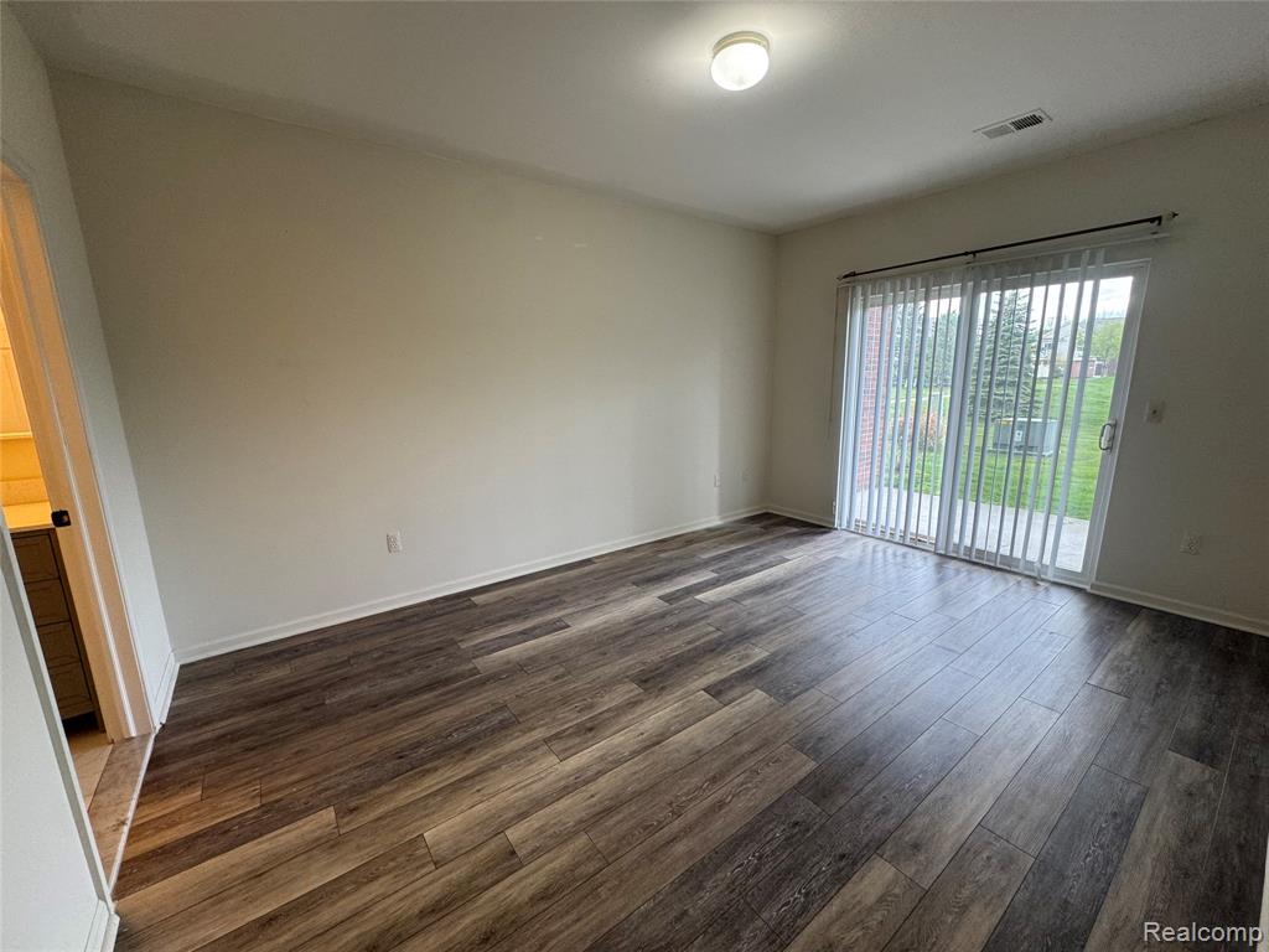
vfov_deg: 85.7
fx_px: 513
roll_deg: +1.3
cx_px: 634
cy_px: 476
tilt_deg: -11.6
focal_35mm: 14
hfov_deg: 102.1
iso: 125
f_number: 2.2
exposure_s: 1/120
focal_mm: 2.22
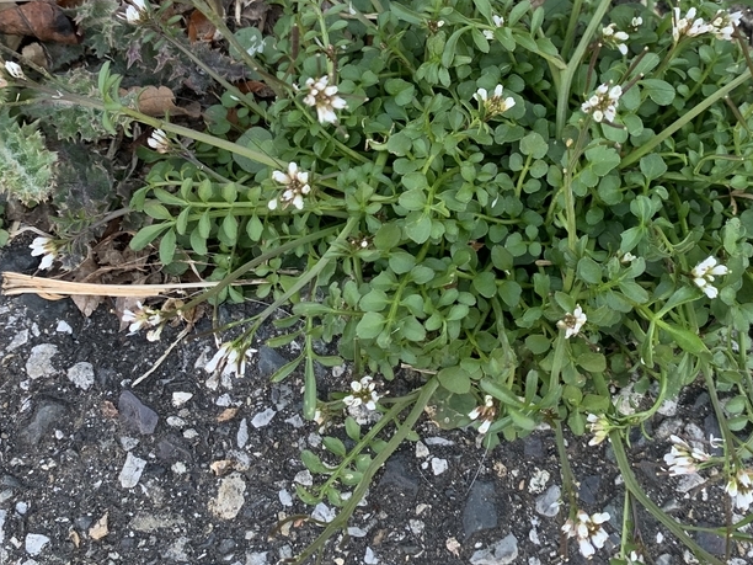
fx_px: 1109
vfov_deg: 27.9
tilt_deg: -71.7
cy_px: 110
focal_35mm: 51
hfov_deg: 37.1
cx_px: 493
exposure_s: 1/121
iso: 64
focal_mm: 4.25
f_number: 1.8
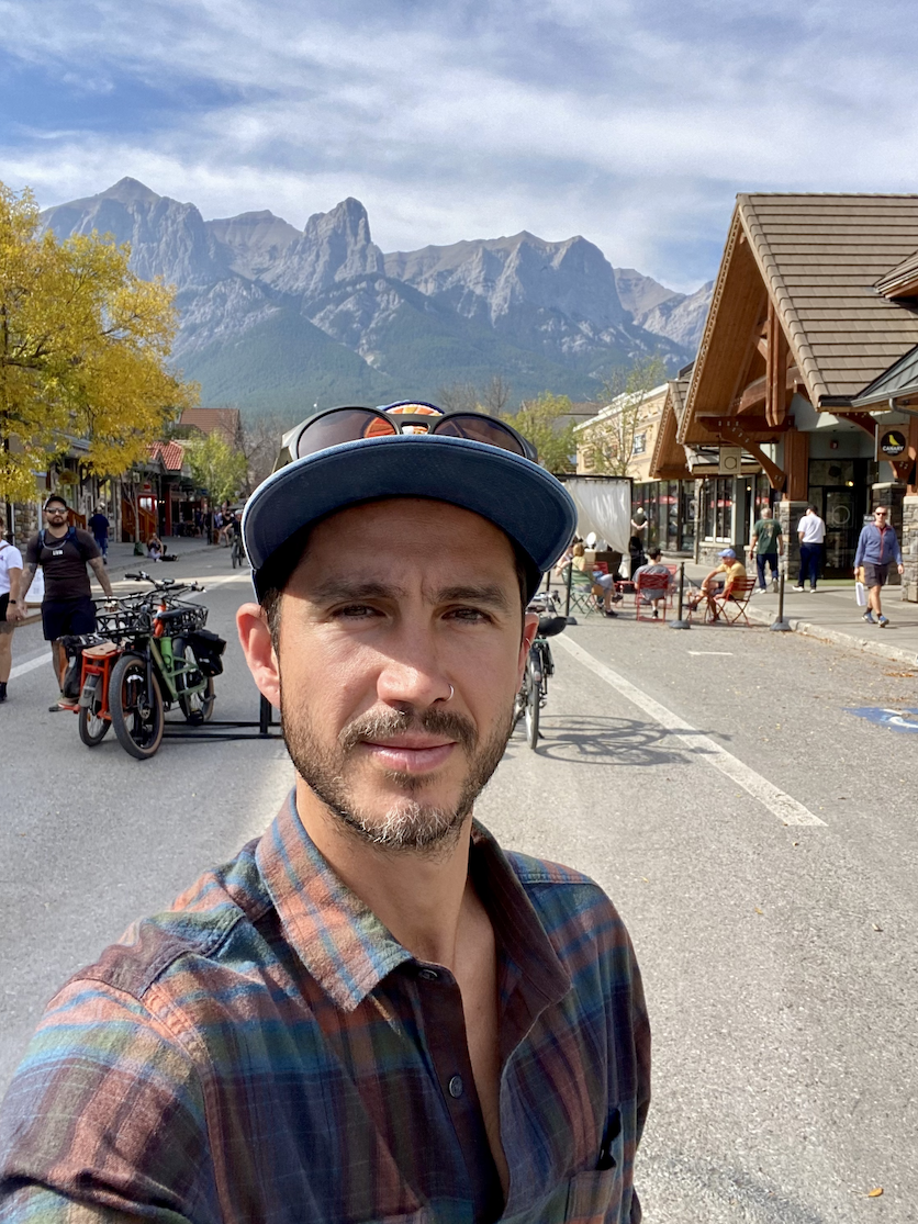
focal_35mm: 31
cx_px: 456
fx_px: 1096
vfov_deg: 58.4
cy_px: 605
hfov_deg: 45.4
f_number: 2.2
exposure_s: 1/368
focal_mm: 2.71
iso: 25
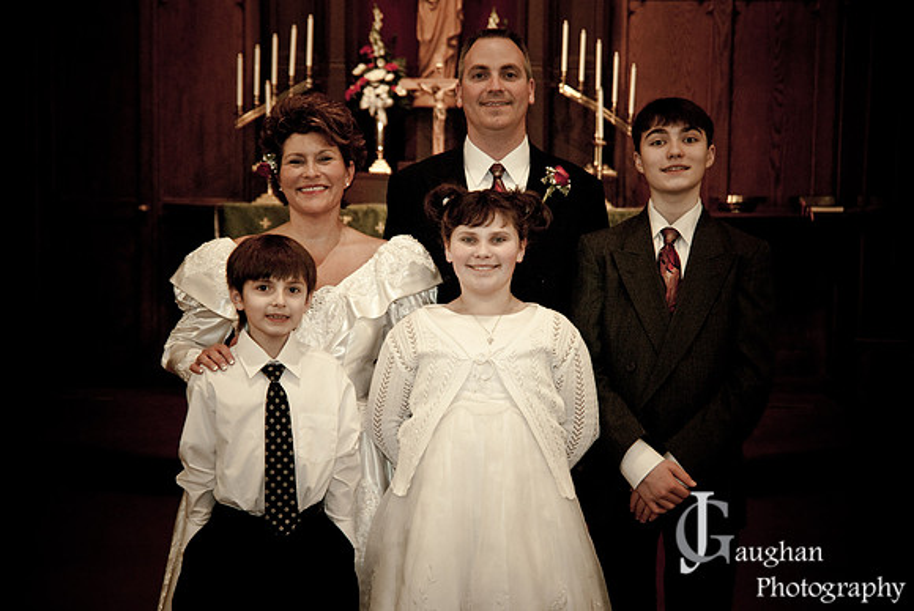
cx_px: 457
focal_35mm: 57
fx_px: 1449
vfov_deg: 23.8
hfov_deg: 35.0
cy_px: 306
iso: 640
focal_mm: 38
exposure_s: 1/125
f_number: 3.2
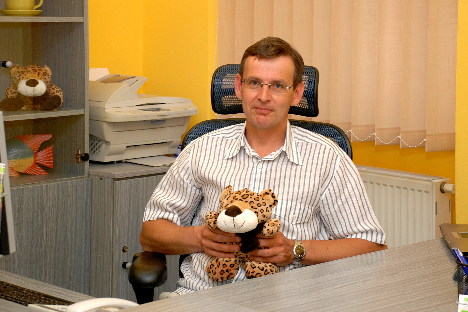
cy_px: 156
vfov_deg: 15.7
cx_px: 234
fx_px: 1131
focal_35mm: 87
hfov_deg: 23.4
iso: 400
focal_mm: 58
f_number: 5.6
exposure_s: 1/60
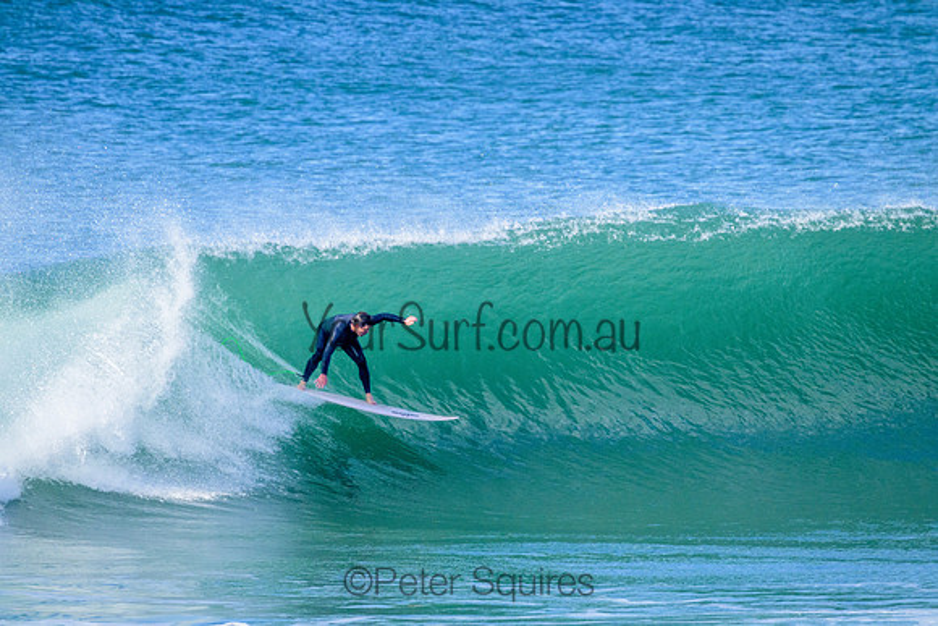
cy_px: 313
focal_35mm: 800
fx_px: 20848
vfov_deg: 1.7
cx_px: 469
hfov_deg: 2.6
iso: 2500
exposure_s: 1/2000
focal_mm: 800
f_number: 11
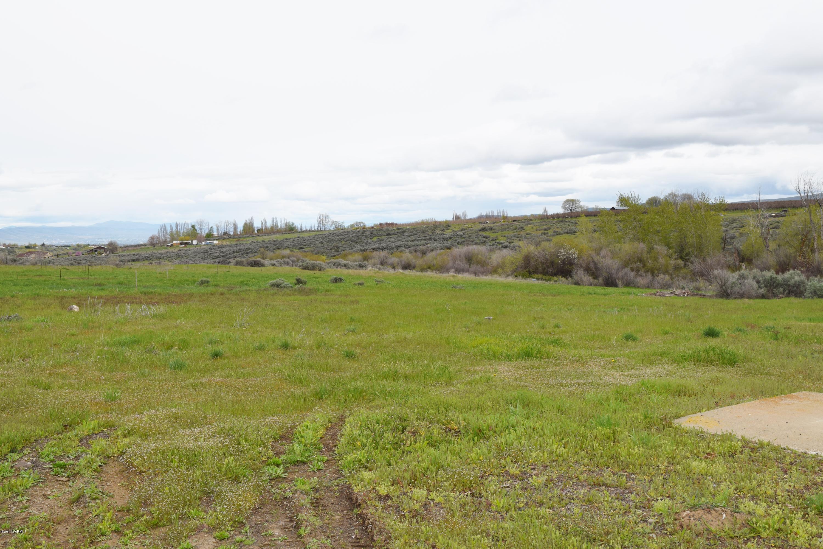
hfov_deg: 51.3
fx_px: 857
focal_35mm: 38
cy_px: 274
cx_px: 412
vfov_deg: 35.5
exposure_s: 1/200
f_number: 10
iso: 100
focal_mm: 25
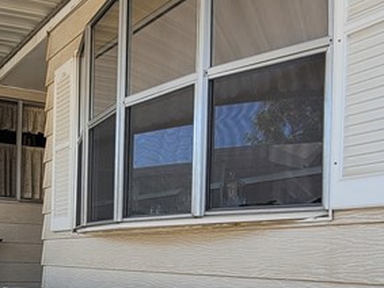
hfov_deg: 39.6
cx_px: 106
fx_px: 521
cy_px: 259
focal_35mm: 47
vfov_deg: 29.6
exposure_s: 1/310
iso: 50
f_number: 2.2
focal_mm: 2.2
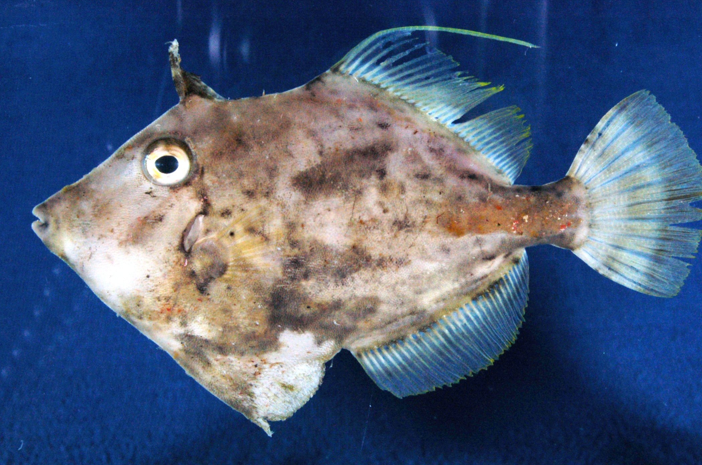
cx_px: 367
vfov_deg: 18.7
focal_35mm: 73
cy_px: 222
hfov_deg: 27.9
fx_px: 1412
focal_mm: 45
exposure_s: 1/60
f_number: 25
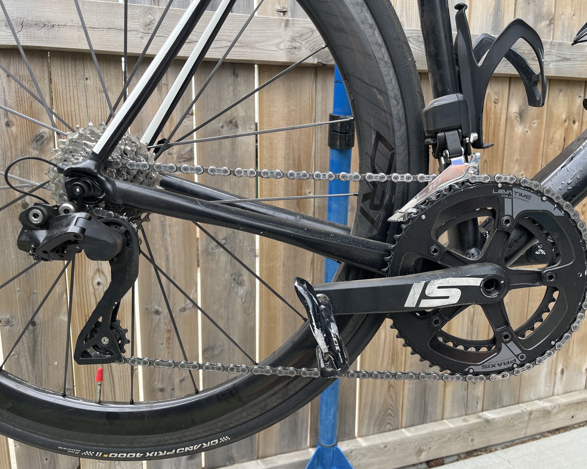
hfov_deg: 62.2
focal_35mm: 28
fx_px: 486
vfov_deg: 51.5
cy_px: 236
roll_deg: -0.1
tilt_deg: -10.6
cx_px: 286
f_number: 1.6
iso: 50
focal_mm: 5.1
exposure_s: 1/416
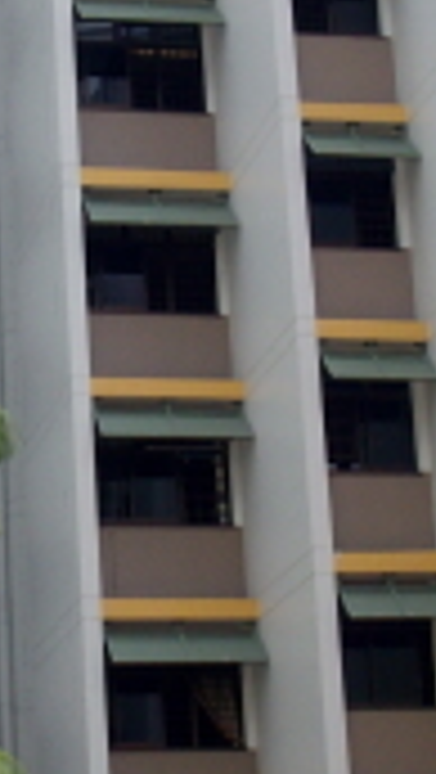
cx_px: 49
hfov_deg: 9.4
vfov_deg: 16.6
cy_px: 342
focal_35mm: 129
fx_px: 2646
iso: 80
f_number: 5.6
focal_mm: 6.2
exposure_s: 1/250
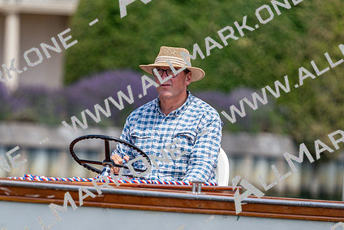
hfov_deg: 3.1
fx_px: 6337
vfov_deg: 2.1
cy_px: 137
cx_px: 162
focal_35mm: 663
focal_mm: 485
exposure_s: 1/2000
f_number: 6.3
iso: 400
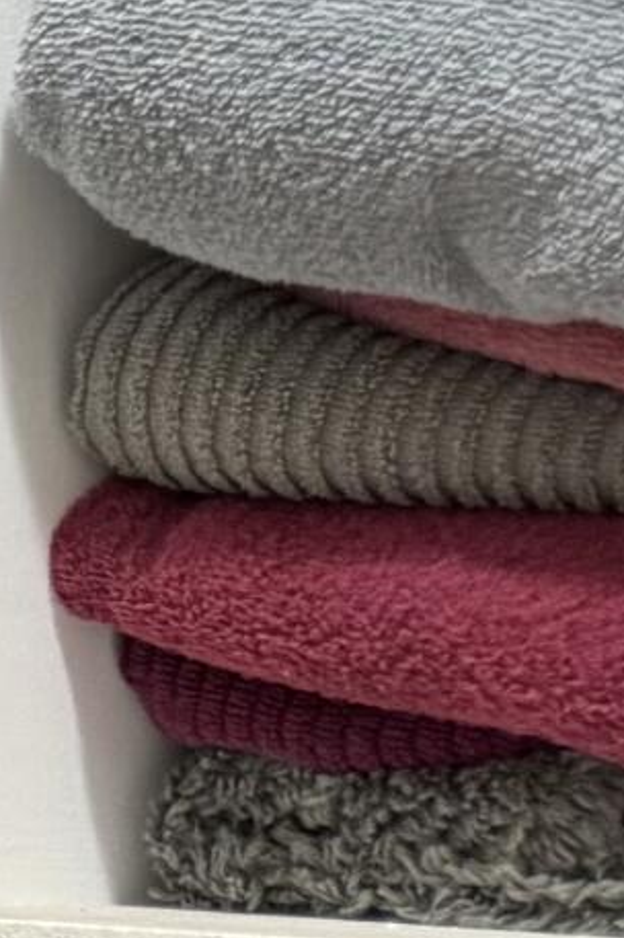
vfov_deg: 11.9
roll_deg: -0.4
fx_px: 4270
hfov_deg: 6.5
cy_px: 1455
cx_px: -1964
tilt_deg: -10.3
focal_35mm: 164
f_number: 1.78
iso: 320
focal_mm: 6.76
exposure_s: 1/60
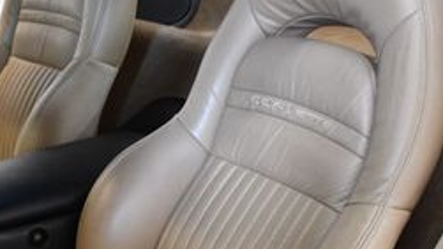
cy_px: 231
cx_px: 102
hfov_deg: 28.8
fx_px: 845
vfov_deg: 16.5
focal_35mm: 72
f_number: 3.5
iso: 2000
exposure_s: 1/125
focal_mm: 18
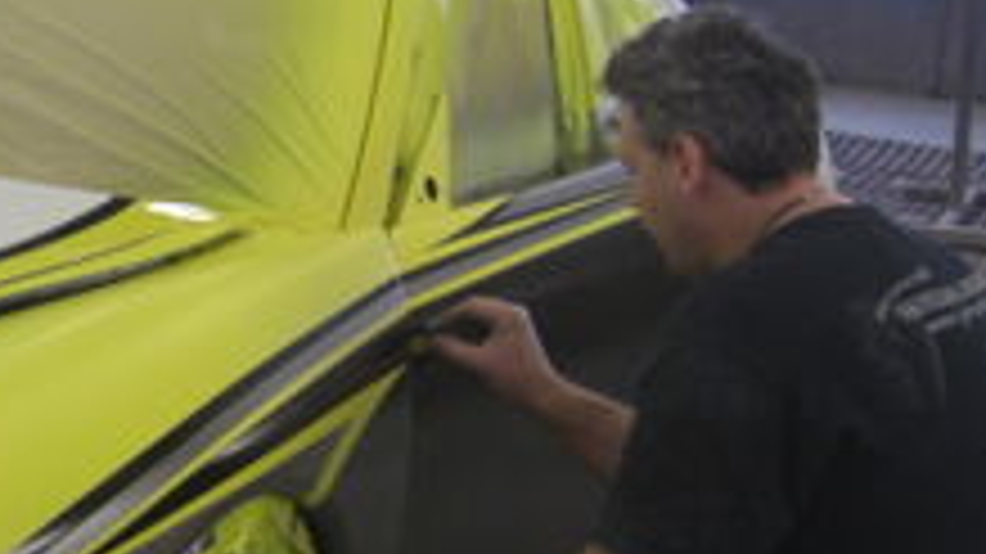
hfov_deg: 16.8
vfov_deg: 10.0
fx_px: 3162
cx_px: -279
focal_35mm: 121
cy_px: 419
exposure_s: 1/80
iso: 200
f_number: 2.8
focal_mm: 7.9
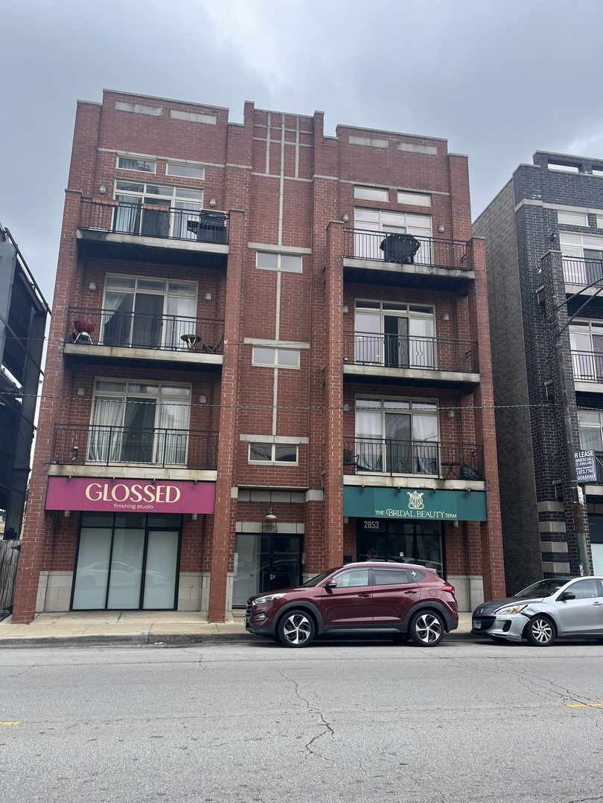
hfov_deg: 53.1
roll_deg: +0.4
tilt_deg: +16.0
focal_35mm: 26
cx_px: 302
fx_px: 604
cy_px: 402
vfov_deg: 67.3
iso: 50
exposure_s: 1/1186
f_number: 1.6
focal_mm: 5.1
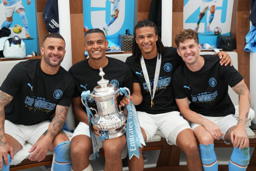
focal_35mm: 50
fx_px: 356
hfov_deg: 39.6
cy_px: 86
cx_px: 128
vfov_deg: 27.0
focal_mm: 50
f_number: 2
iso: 640
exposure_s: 1/320
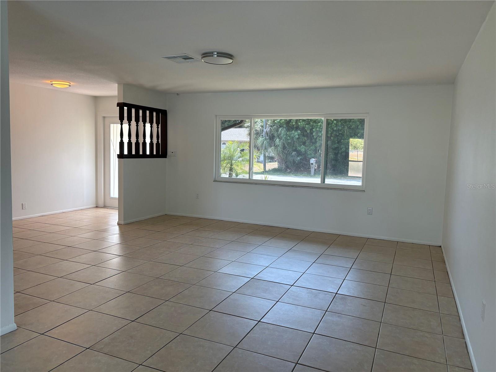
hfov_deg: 67.3
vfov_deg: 53.1
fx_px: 373
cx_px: 248
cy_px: 186
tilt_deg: -4.4
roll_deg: -1.3
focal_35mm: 26
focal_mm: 5.96
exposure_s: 1/120
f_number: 1.6
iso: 100
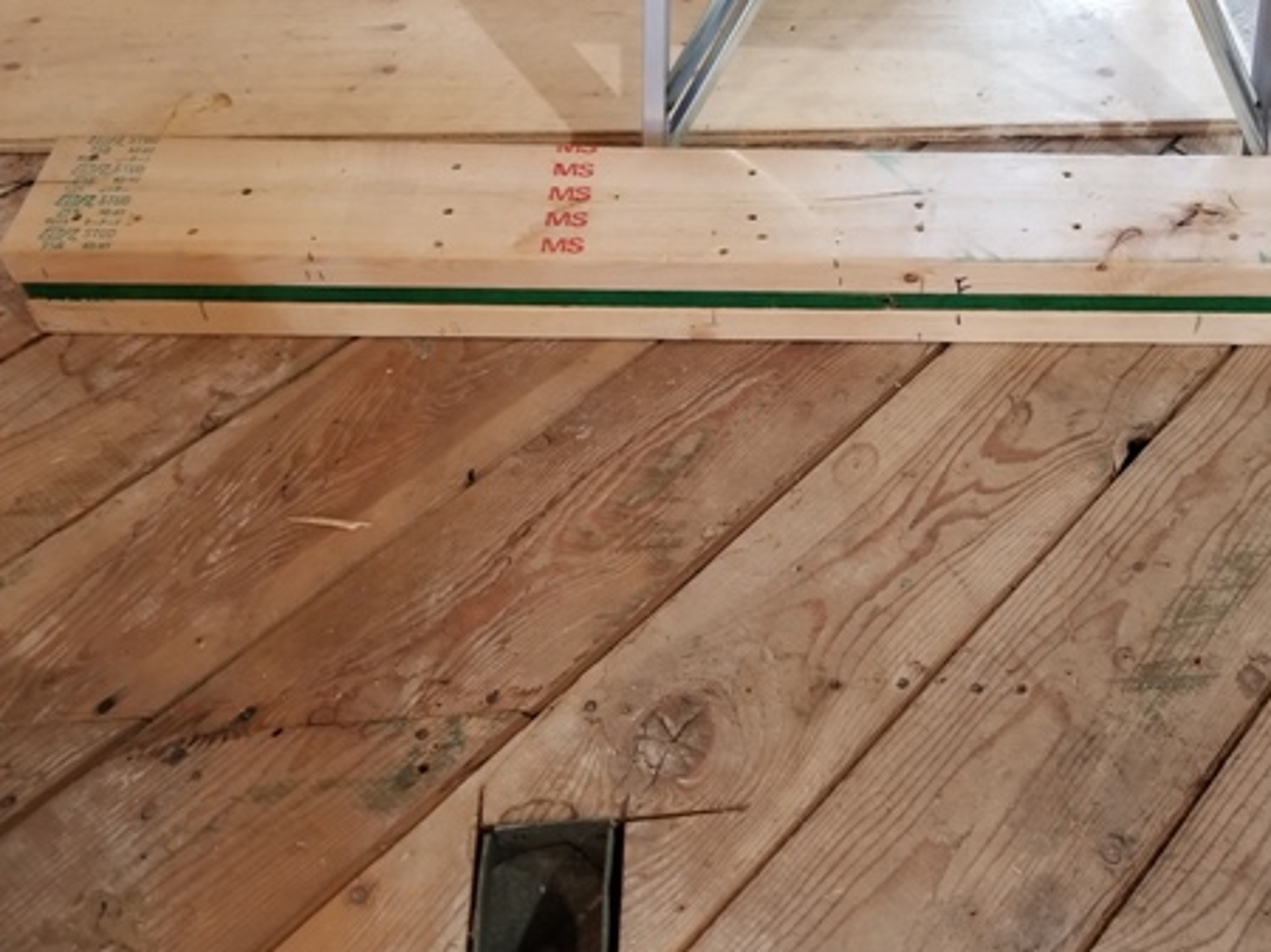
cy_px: 342
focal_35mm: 37
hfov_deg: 49.2
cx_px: 861
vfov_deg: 38.3
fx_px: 1358
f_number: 1.7
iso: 200
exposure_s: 1/15
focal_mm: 4.25
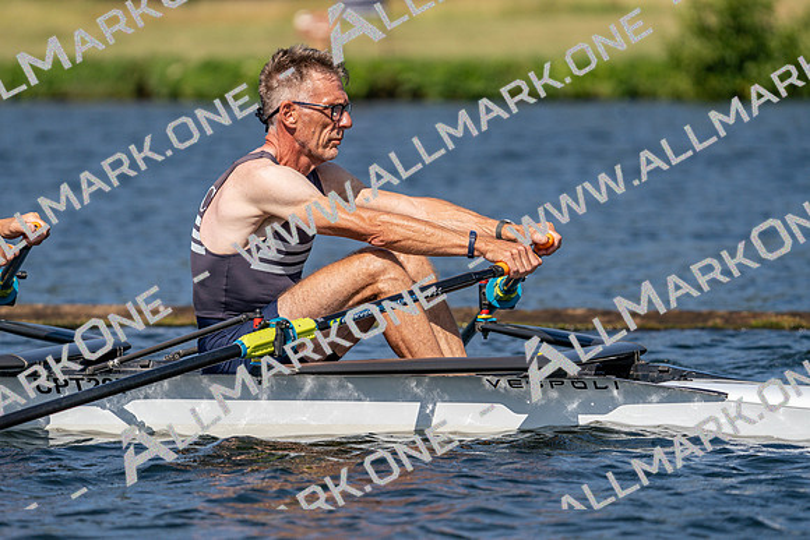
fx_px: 7944
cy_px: 270
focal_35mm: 353
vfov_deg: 3.9
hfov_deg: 5.8
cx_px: 405
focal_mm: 353
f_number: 6.3
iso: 200
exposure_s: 1/2000
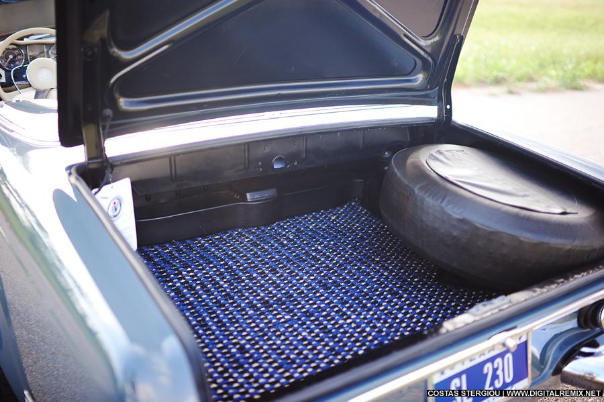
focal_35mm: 35
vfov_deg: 37.8
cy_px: 201
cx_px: 302
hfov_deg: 54.5
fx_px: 587
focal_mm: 35
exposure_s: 1/200
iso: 100
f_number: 1.4
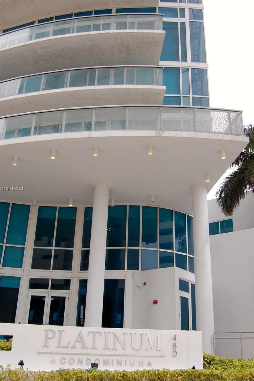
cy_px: 189
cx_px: 130
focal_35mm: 36
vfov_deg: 53.8
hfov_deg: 37.3
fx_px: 376
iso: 200
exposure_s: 1/160
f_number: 6.3
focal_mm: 23
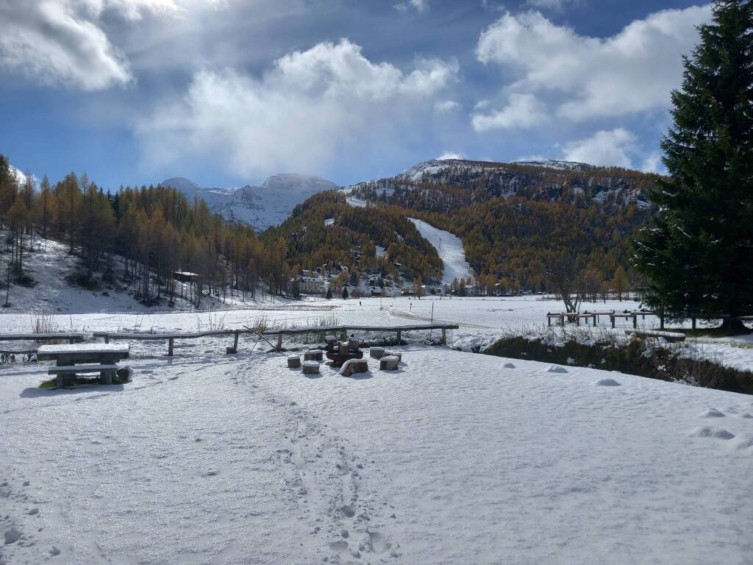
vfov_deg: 51.4
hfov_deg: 65.3
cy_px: 282
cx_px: 376
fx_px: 587
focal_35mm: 27
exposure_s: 1/2252
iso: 20
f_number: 1.8
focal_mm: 4
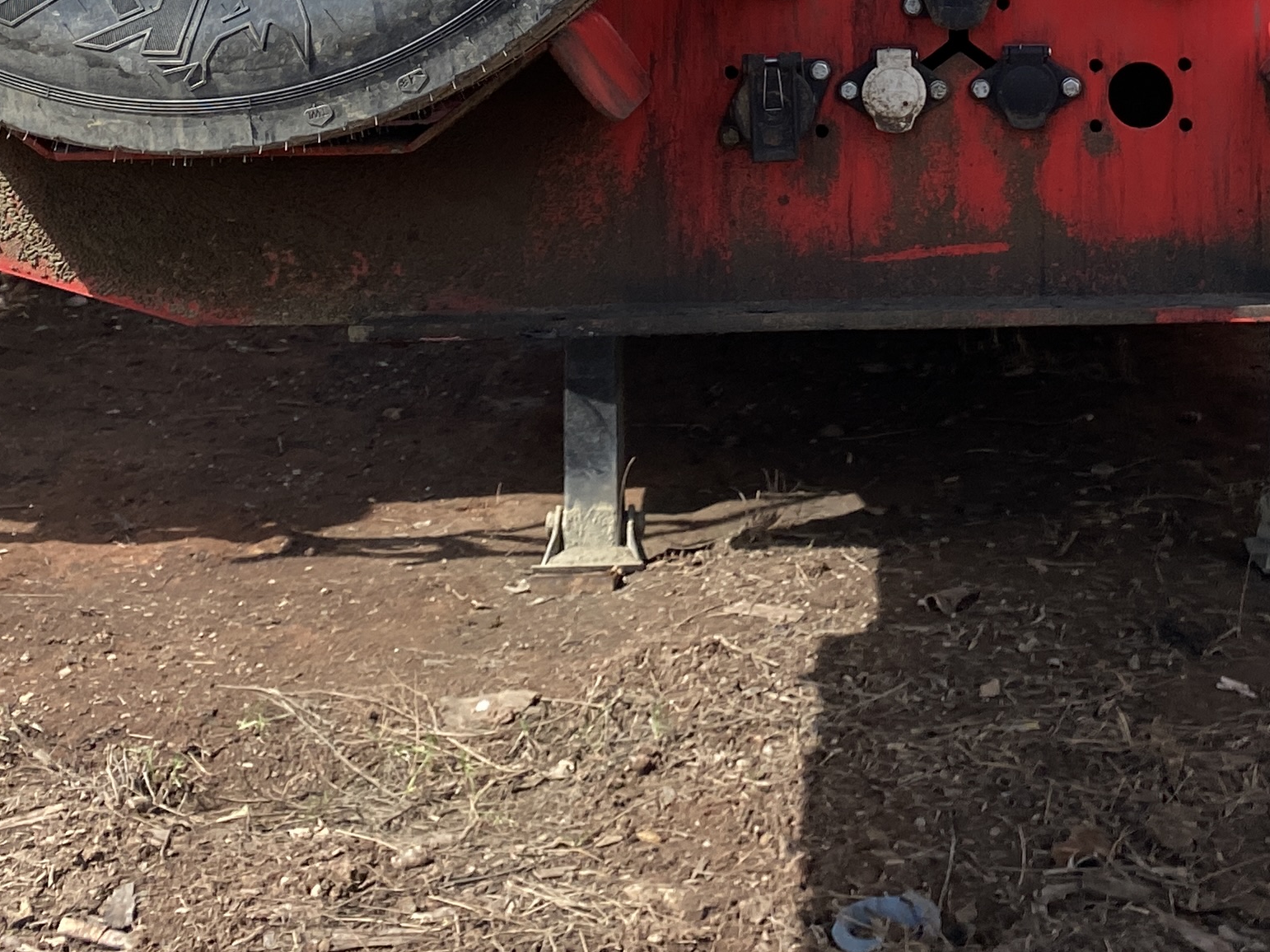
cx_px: 980
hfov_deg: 28.1
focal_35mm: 68
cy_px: -283
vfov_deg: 19.9
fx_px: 2494
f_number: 1.8
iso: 32
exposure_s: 1/2755
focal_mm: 4.25
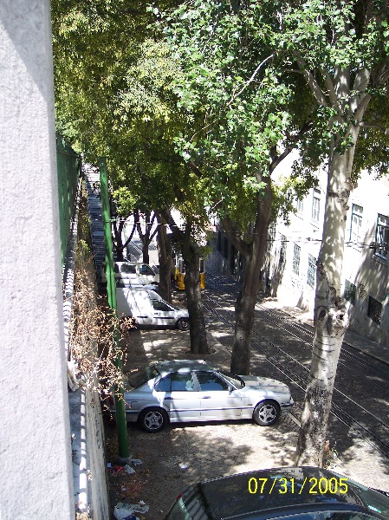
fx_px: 570
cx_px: 194
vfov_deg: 49.0
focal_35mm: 38
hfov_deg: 37.7
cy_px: 260
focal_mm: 8
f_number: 2.8
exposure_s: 1/700
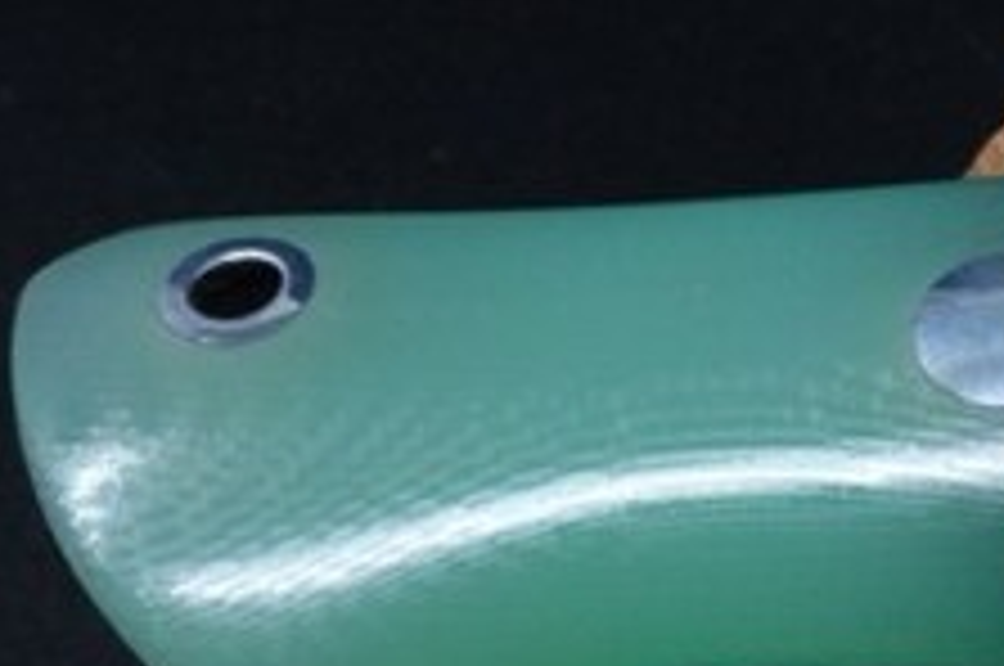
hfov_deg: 27.1
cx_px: 1072
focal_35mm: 69
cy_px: 486
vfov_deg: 19.6
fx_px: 1922
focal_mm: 9.06
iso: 800
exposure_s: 1/30
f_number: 11
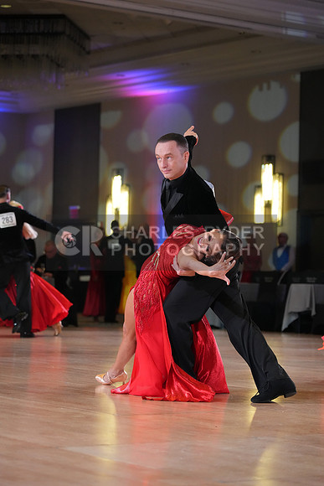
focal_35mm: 105
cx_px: 162
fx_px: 1417
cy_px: 243
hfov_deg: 13.0
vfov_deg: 19.5
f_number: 4
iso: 4000
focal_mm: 105
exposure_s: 1/500
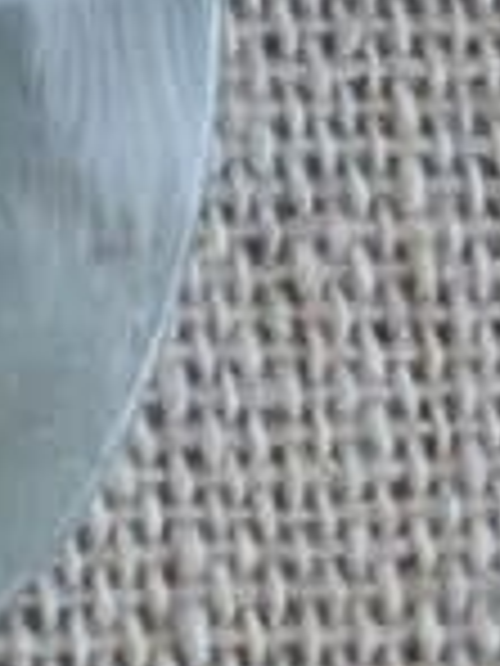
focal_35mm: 360
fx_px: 6933
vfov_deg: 5.2
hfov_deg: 4.0
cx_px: -1171
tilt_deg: -70.5
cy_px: -1210
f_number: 1.6
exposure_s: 1/121
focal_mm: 5.96
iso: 25
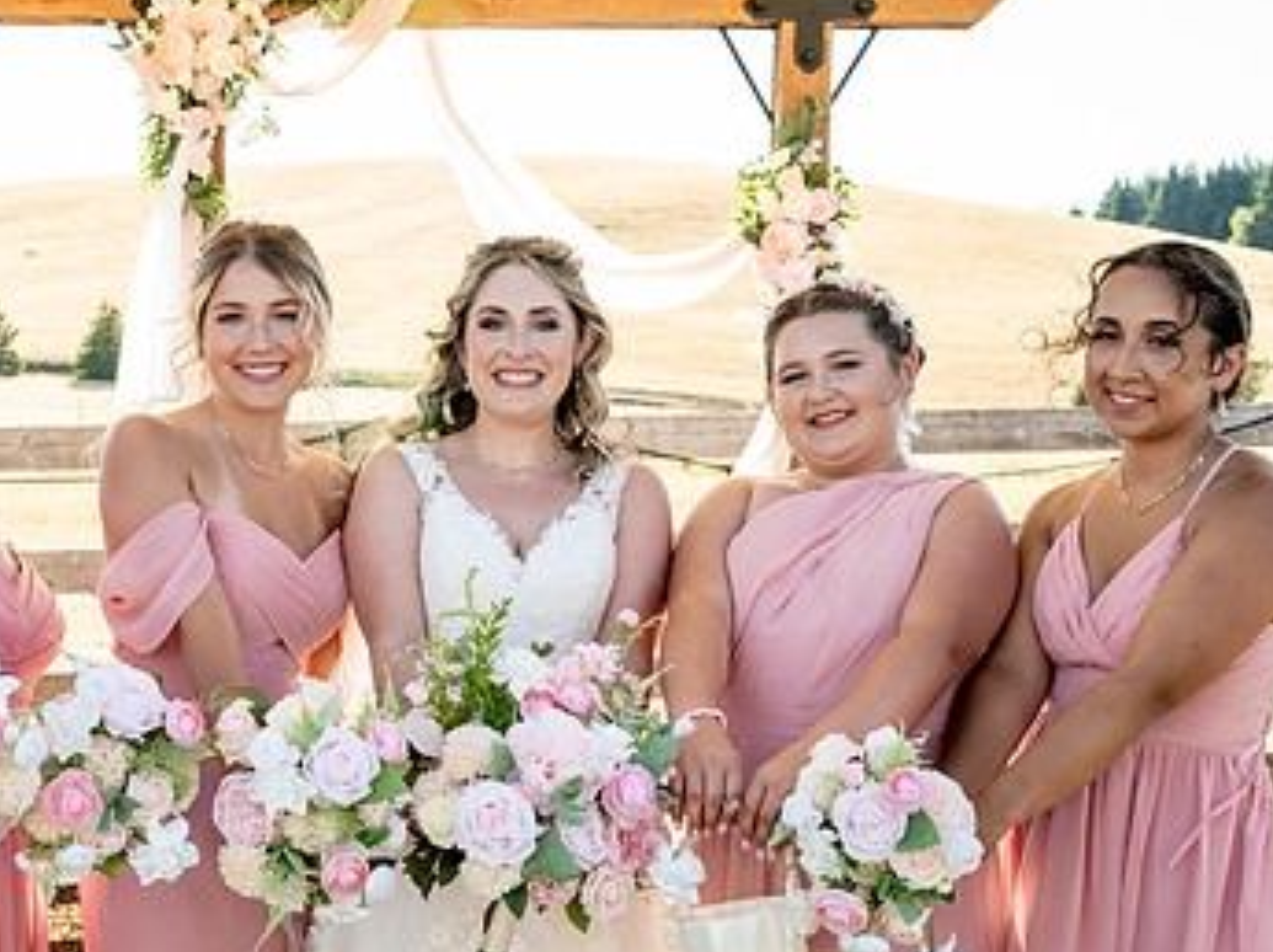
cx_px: 351
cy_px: 614
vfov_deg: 21.5
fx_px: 2498
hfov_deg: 28.3
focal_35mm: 68
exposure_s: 1/320
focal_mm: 42
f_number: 8
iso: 640
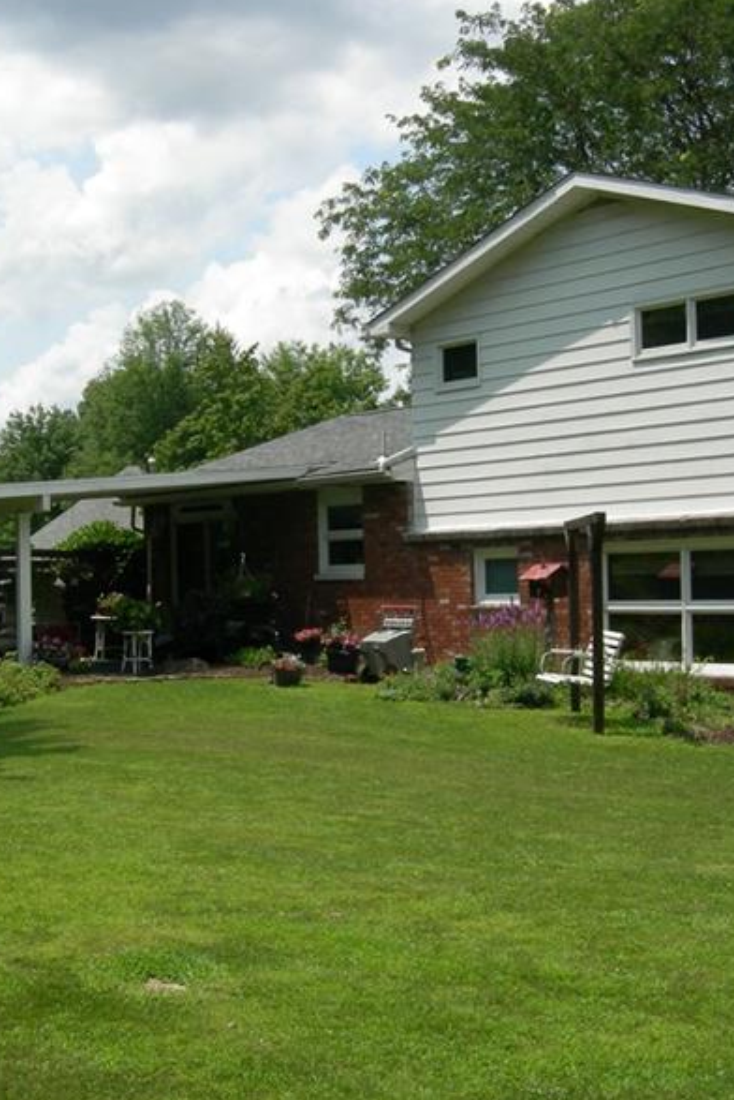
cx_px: 395
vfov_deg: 38.9
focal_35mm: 51
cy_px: 543
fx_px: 1558
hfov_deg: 26.5
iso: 64
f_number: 6.8
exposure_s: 1/283
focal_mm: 7.5
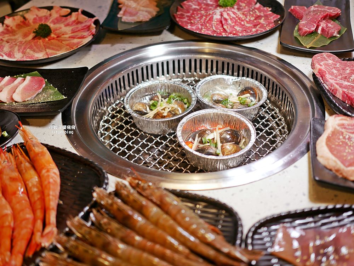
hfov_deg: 38.2
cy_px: 133
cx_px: 177
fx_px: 512
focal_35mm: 50
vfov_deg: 29.1
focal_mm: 25
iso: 200
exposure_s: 1/100
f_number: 1.8
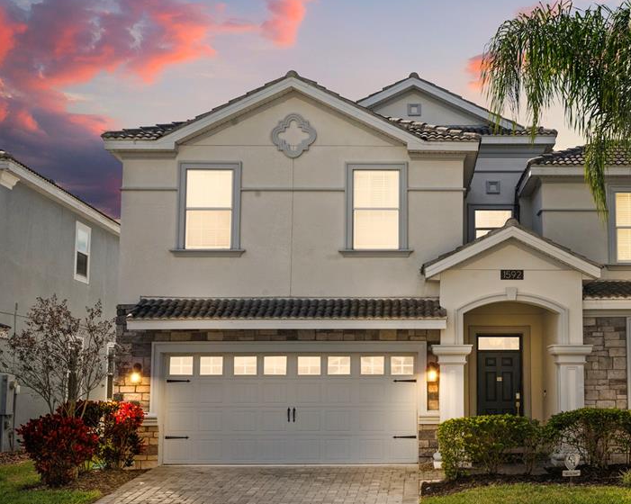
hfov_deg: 38.1
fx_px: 896
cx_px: 446
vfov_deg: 31.4
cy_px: 256
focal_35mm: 48
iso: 320
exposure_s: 1/500
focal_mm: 35
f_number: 13
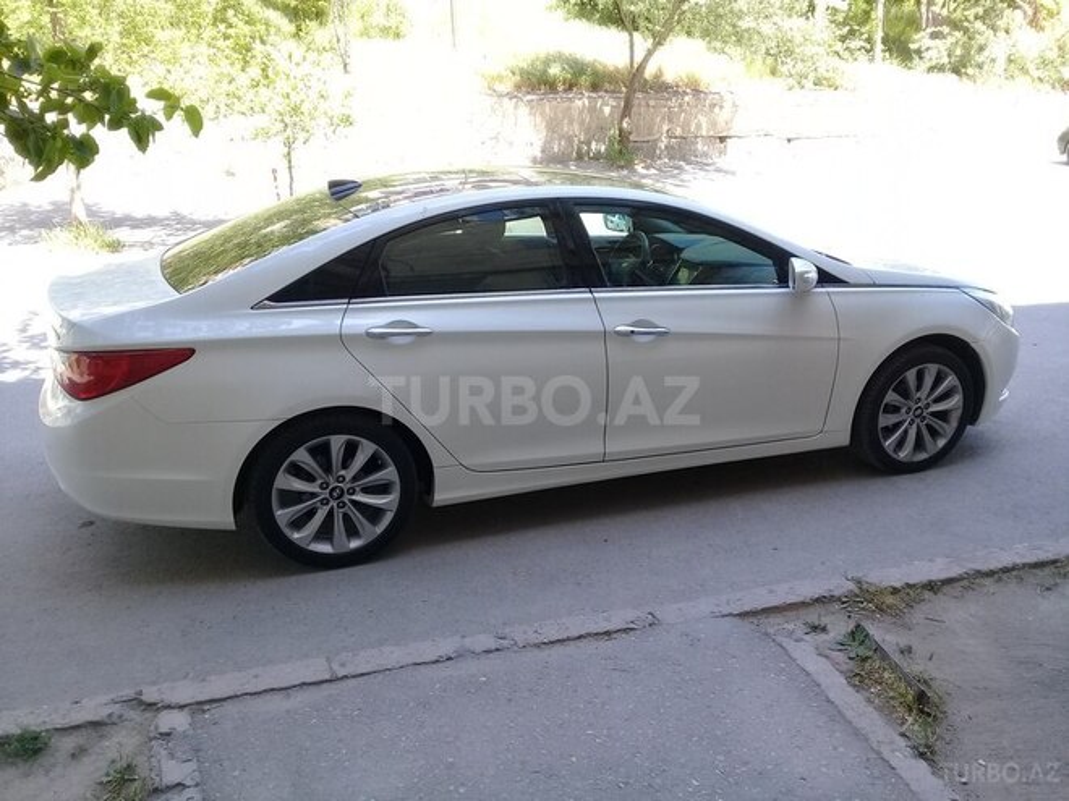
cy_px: 400
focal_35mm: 31
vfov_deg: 45.4
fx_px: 957
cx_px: 534
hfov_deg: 58.4
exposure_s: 1/154
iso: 50
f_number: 2.2
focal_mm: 3.3
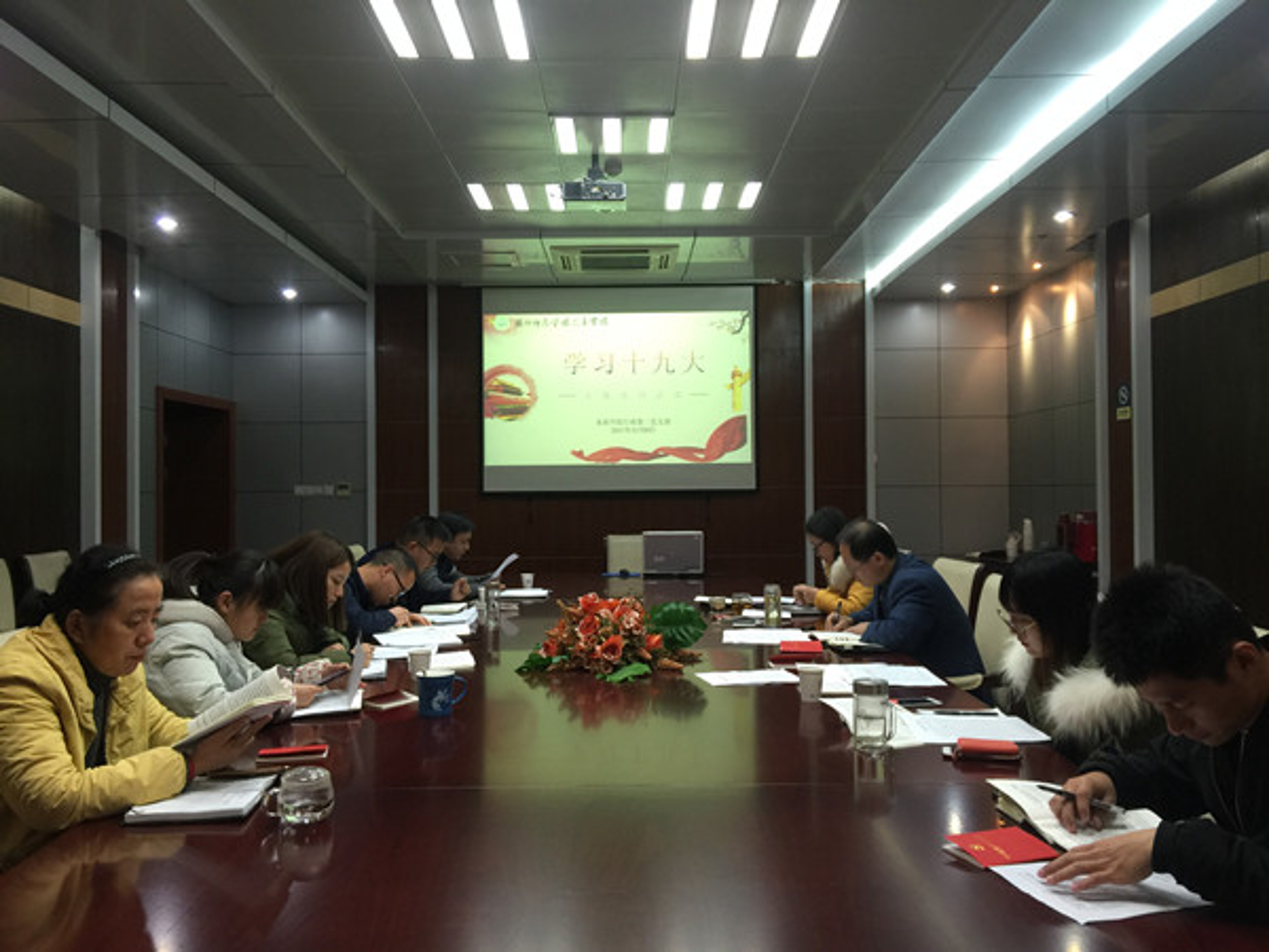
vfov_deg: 48.2
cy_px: 476
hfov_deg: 61.7
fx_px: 1063
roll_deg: -0.5
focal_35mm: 29
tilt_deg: -0.7
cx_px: 634
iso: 50
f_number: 2.2
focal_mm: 4.15
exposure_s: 1/15
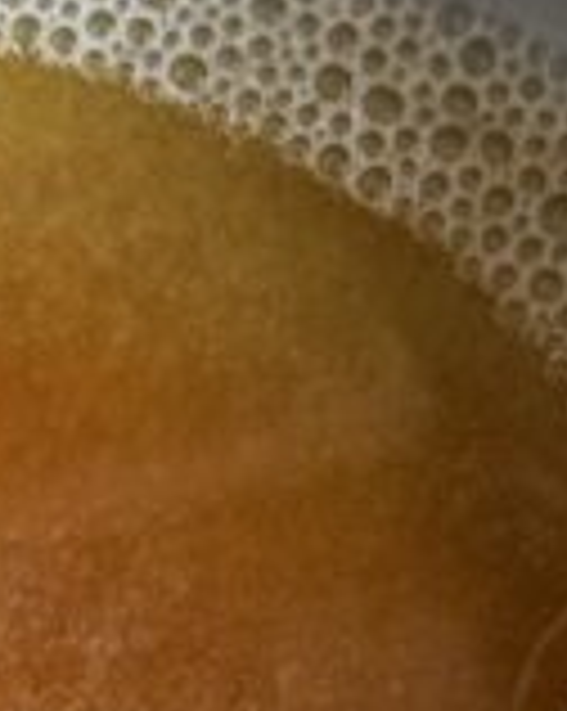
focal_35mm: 304
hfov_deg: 5.0
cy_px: 1328
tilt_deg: -72.9
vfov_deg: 6.2
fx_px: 6389
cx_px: -423
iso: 250
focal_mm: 6.76
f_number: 1.78
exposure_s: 1/40
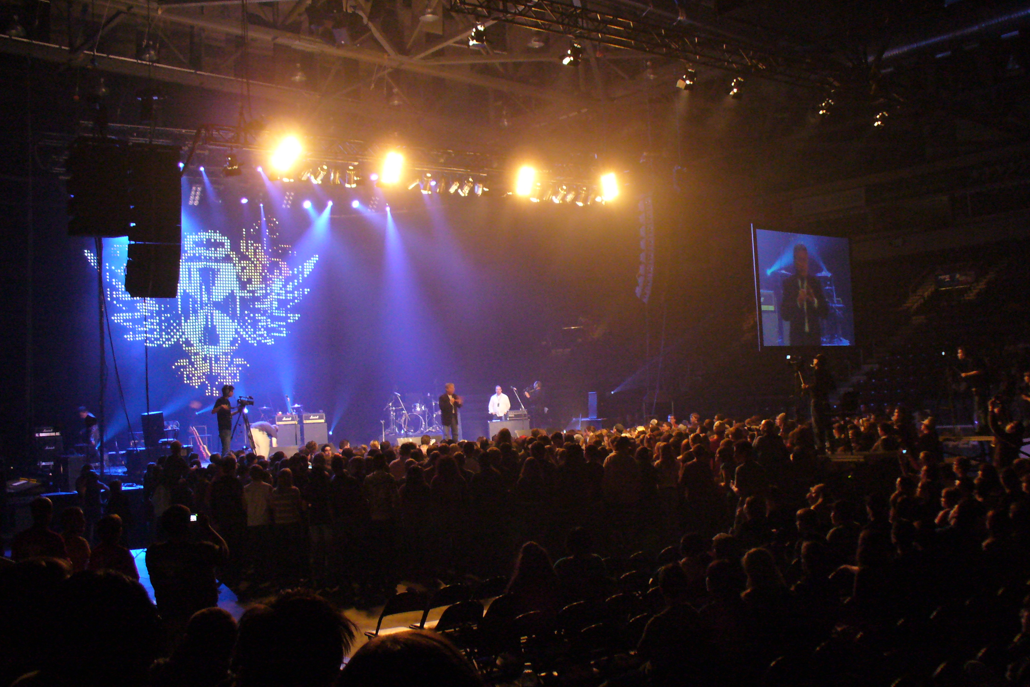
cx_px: 519
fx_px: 1116
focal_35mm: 39
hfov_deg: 49.6
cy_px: 357
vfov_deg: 34.2
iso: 200
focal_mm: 6.1
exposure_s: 1/8
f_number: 2.8
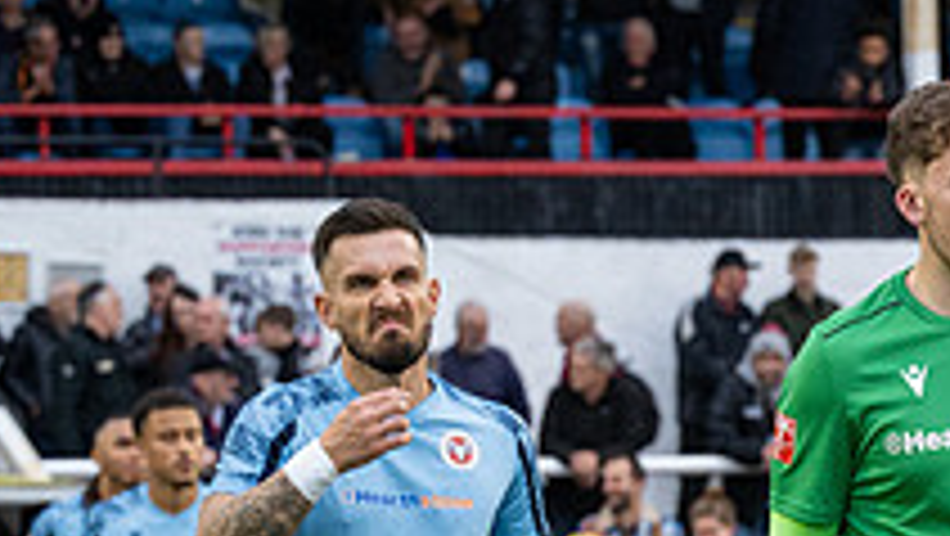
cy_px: 779
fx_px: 5923
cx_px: 1311
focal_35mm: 235
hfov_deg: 9.0
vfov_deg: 5.1
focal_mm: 70
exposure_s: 1/400
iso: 2000
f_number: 4
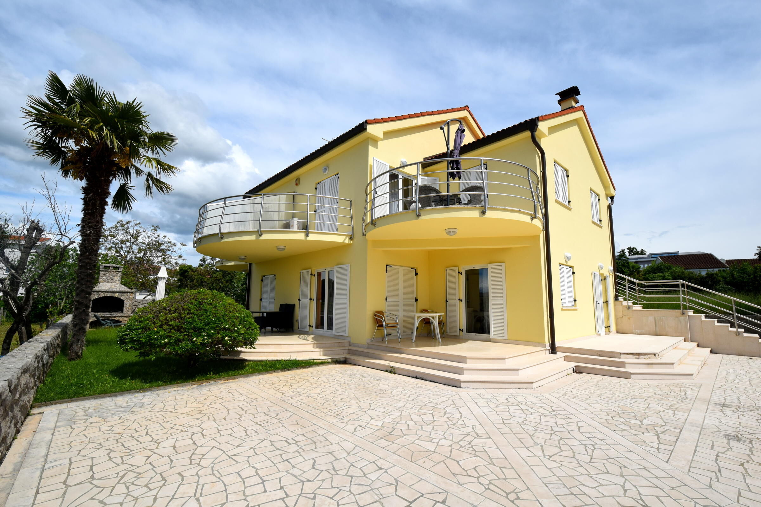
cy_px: 254
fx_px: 317
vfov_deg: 77.3
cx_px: 380
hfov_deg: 100.4
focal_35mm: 15
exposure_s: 1/400
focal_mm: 10
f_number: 10
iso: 200
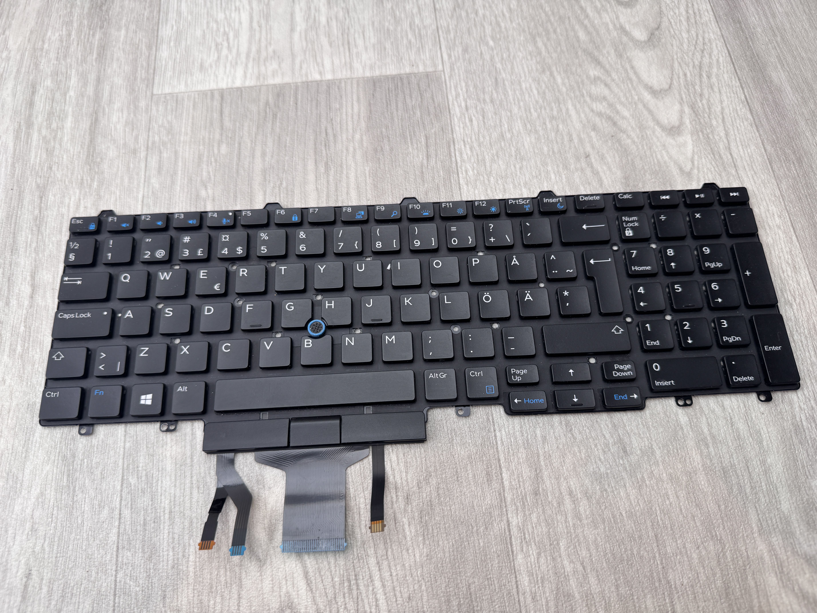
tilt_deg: -69.3
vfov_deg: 56.8
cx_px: 408
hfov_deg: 71.6
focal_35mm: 24
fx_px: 566
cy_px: 306
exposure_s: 1/272
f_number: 1.78
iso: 64
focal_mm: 6.76
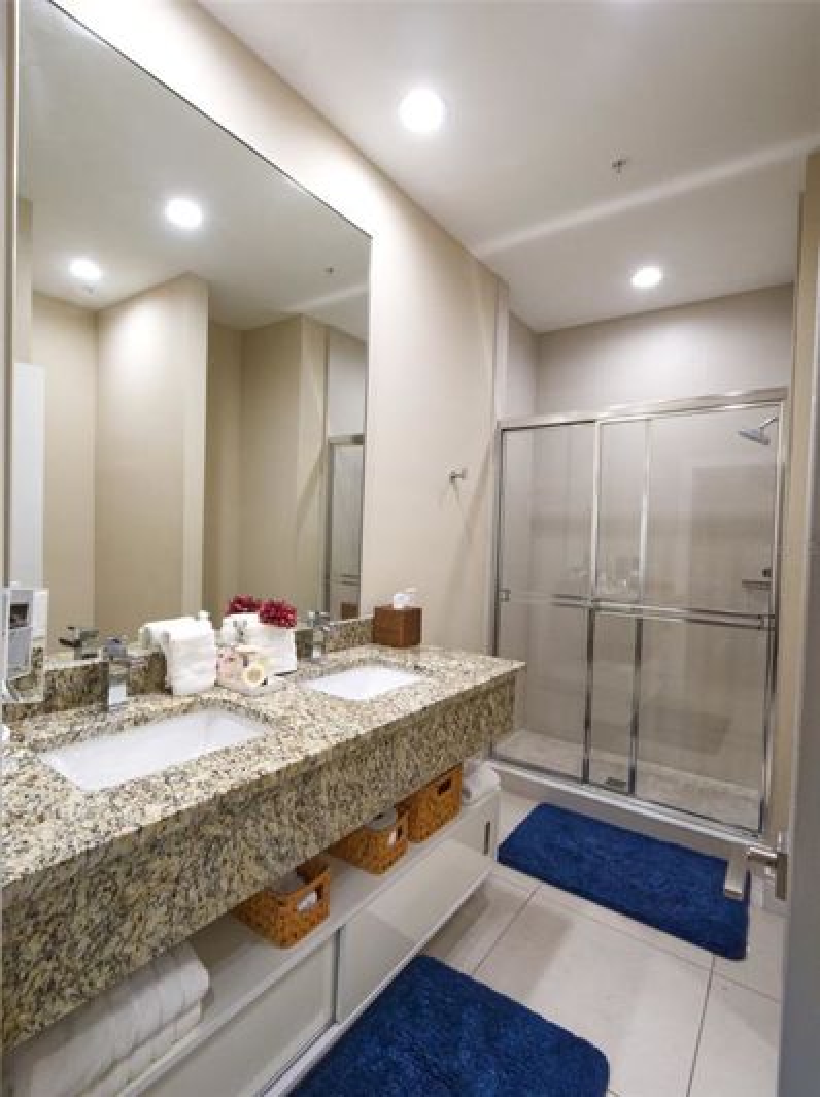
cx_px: 410
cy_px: 548
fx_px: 506
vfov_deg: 94.5
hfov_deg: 78.0
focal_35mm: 16
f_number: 9
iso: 1600
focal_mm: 8
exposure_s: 1/15
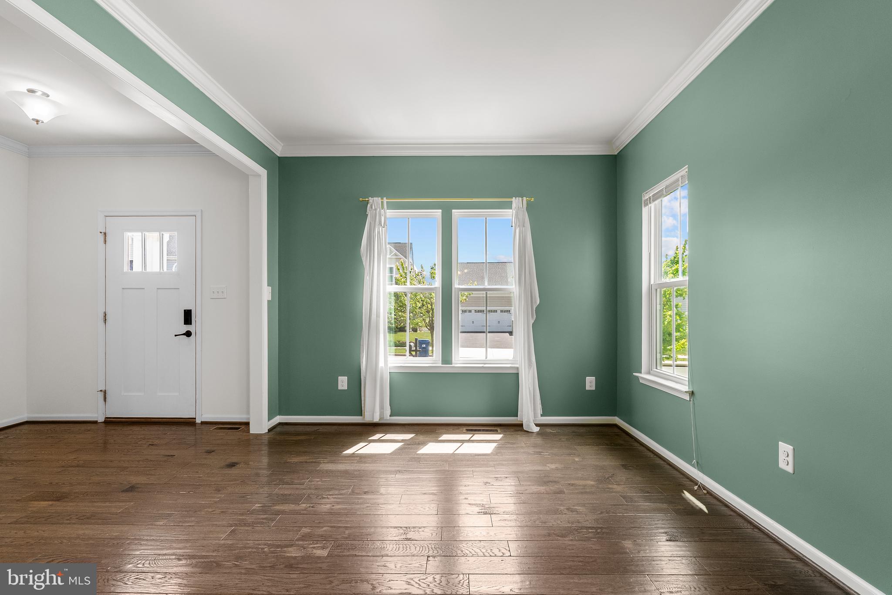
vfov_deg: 73.8
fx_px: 397
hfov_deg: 96.7
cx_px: 446
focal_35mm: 16
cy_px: 298
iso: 640
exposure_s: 1/25
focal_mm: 16
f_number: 8
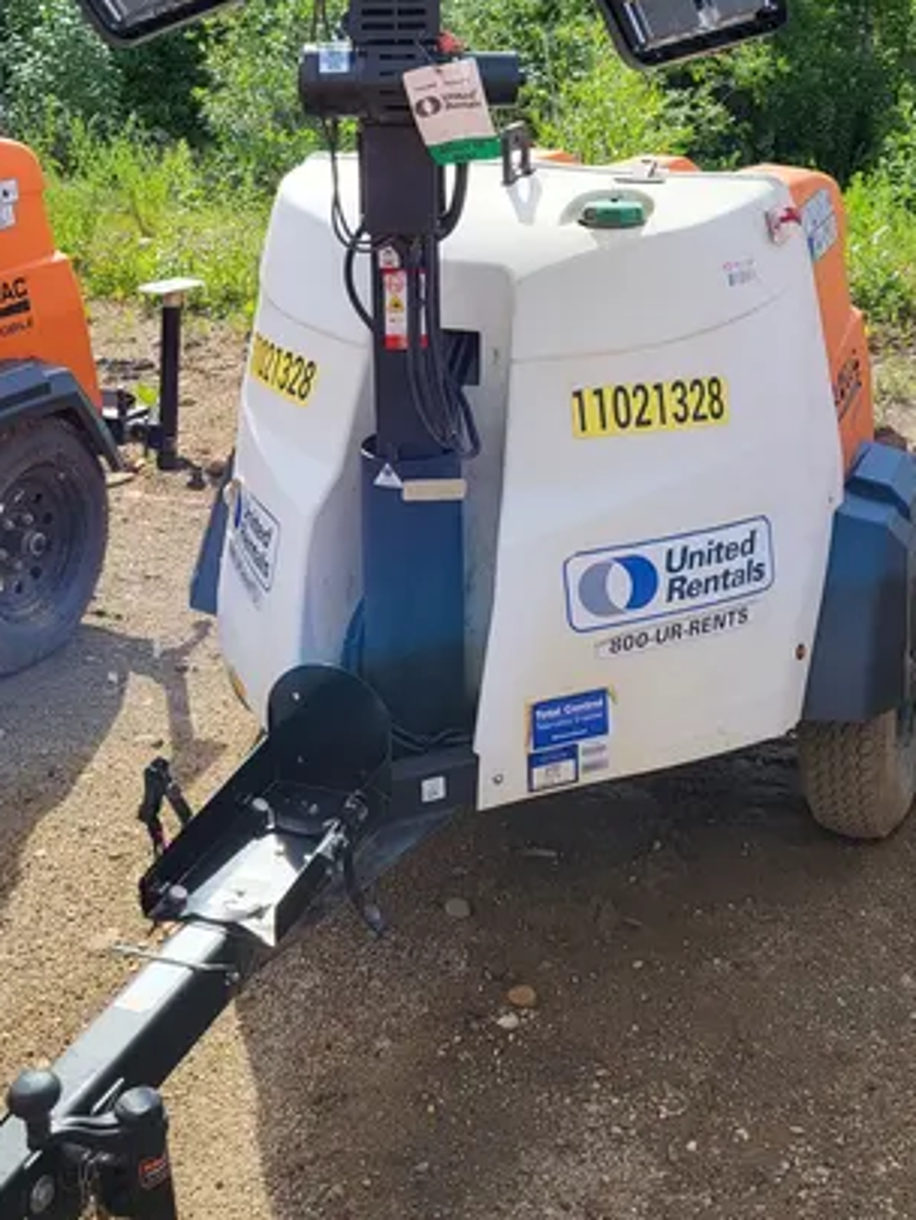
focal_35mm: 47
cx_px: 485
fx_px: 1657
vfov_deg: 39.2
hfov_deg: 30.9
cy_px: 282
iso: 40
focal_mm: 5.4
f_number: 1.8
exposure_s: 1/1654
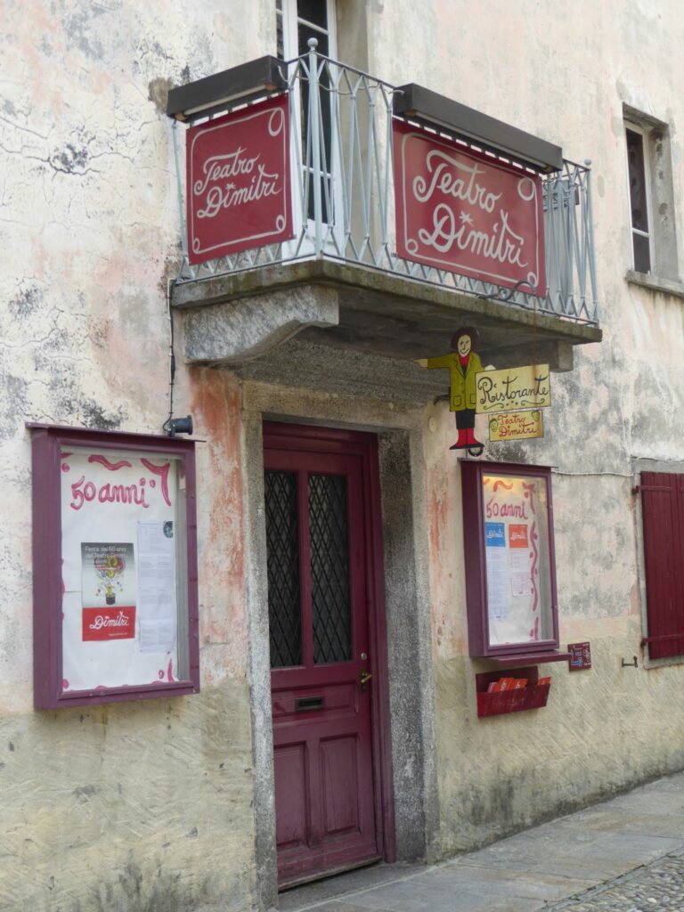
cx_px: 342
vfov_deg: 38.2
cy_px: 456
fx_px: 1317
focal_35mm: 50
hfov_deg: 29.1
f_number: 4.1
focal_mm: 9
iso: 100
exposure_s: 1/100
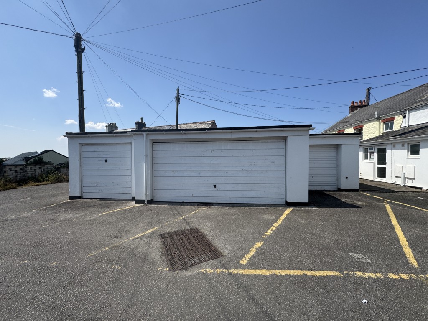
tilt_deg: -1.6
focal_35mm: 14
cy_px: 160
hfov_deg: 102.1
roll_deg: -0.9
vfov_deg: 85.7
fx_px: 173
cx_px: 214
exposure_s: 1/1976
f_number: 2.2
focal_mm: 2.22
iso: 40
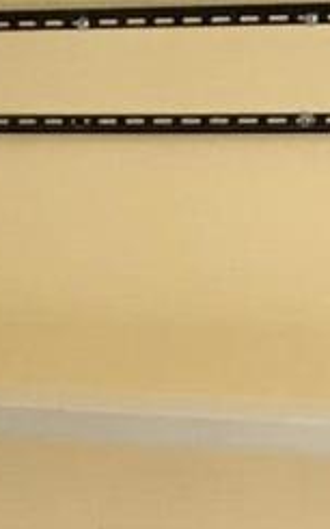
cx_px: -205
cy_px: 827
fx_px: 3096
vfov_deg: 9.4
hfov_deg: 6.0
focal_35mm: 215
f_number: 2.4
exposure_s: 1/30
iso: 64
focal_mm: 3.3
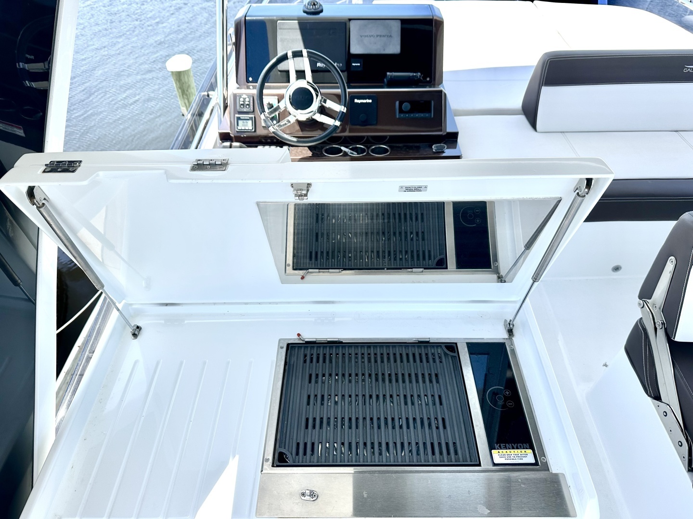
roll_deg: +1.9
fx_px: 480
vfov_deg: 56.8
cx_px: 346
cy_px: 260
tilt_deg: -42.9
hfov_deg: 71.6
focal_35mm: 24
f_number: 1.78
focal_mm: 6.86
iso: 80
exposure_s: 1/1845
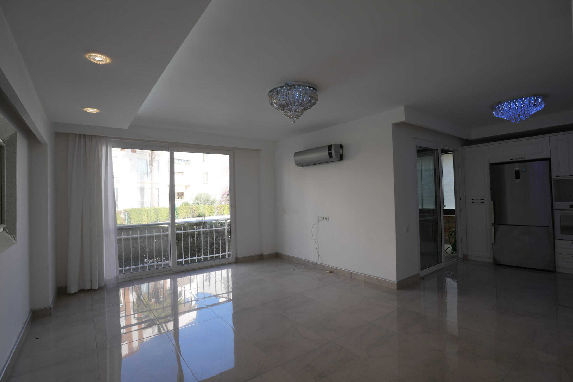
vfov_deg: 70.4
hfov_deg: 93.3
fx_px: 271
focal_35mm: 17
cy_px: 191
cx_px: 286
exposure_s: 1/100
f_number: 4.5
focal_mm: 17
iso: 100
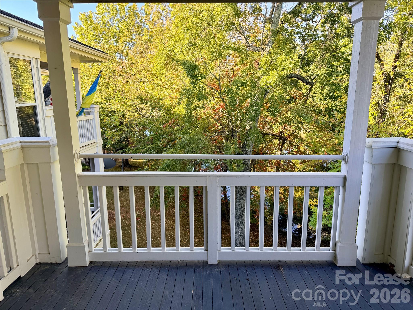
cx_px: 206
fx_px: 286
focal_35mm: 24
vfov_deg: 56.8
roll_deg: +0.6
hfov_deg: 71.6
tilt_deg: -12.6
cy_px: 155
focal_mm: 6.76
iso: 64
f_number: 1.78
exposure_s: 1/286
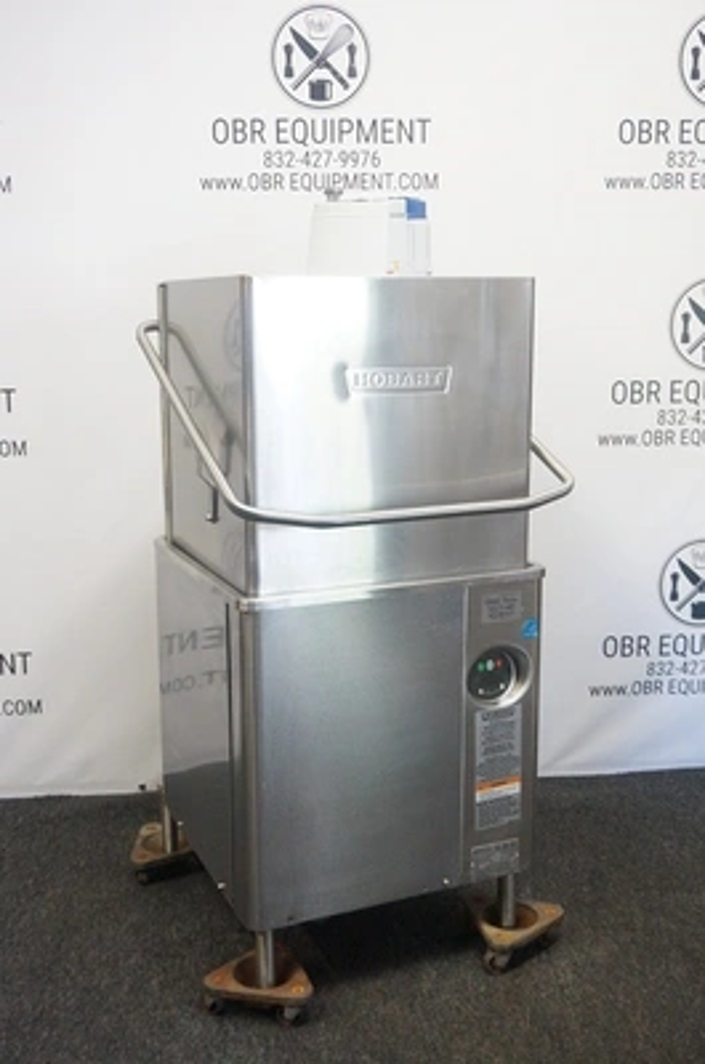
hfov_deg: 35.3
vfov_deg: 51.4
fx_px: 1106
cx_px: 352
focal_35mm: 38
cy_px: 532
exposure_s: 1/80
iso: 3200
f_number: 4.5
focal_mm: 25
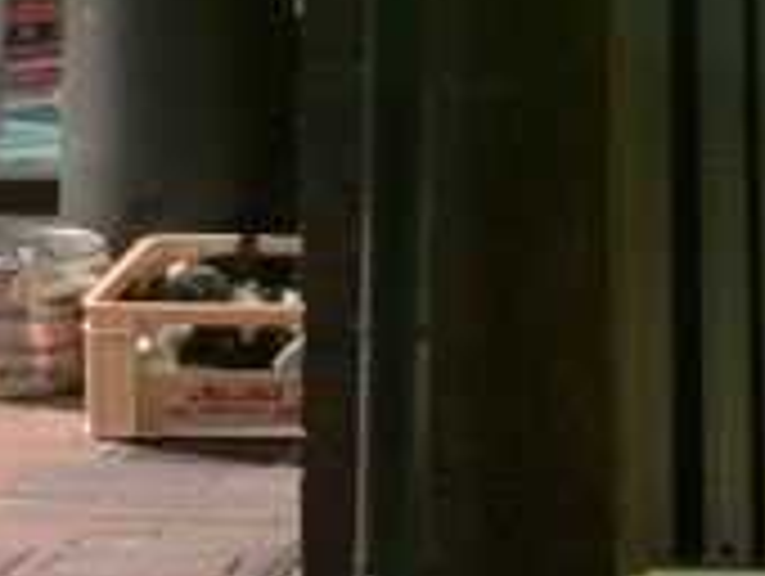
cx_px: 630
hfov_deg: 17.8
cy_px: -324
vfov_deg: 12.8
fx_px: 2412
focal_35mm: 109
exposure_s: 1/30
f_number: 1.8
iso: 500
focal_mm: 3
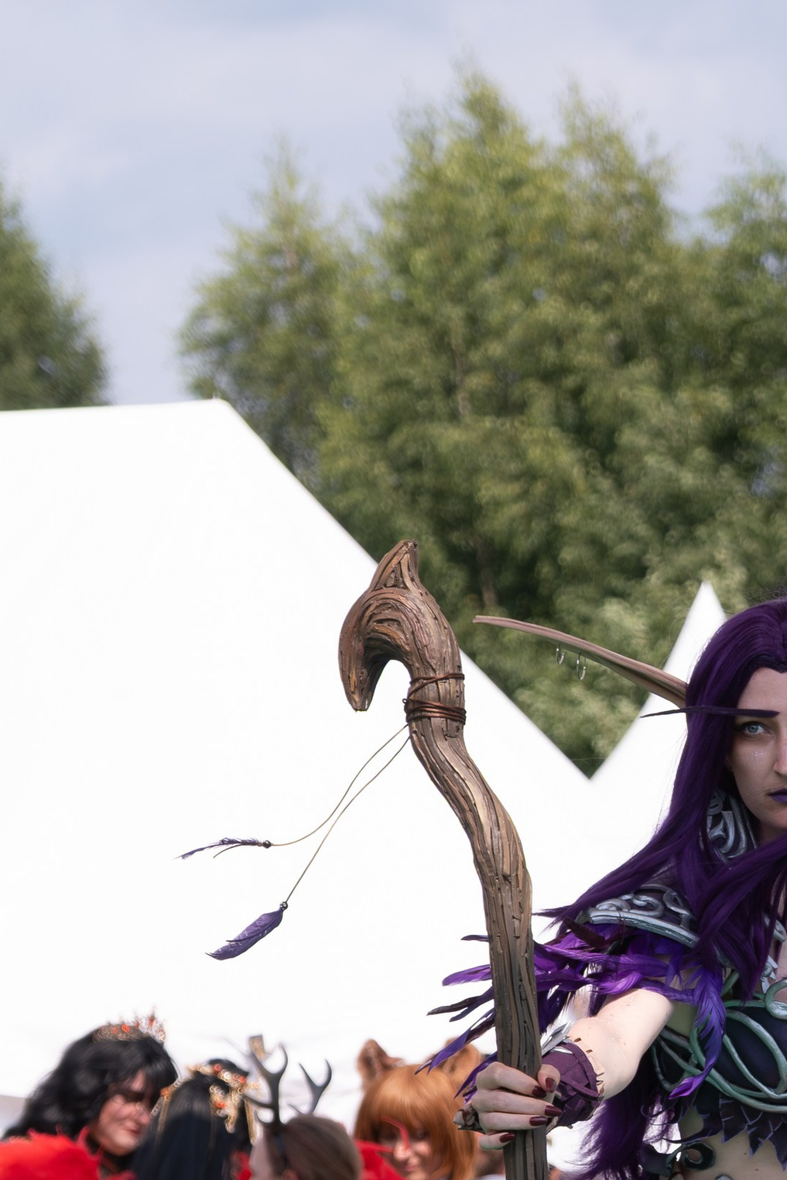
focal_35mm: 209
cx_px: 854
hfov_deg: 6.5
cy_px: 987
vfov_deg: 9.8
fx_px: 6851
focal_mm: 55
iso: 160
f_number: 4
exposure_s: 1/1250
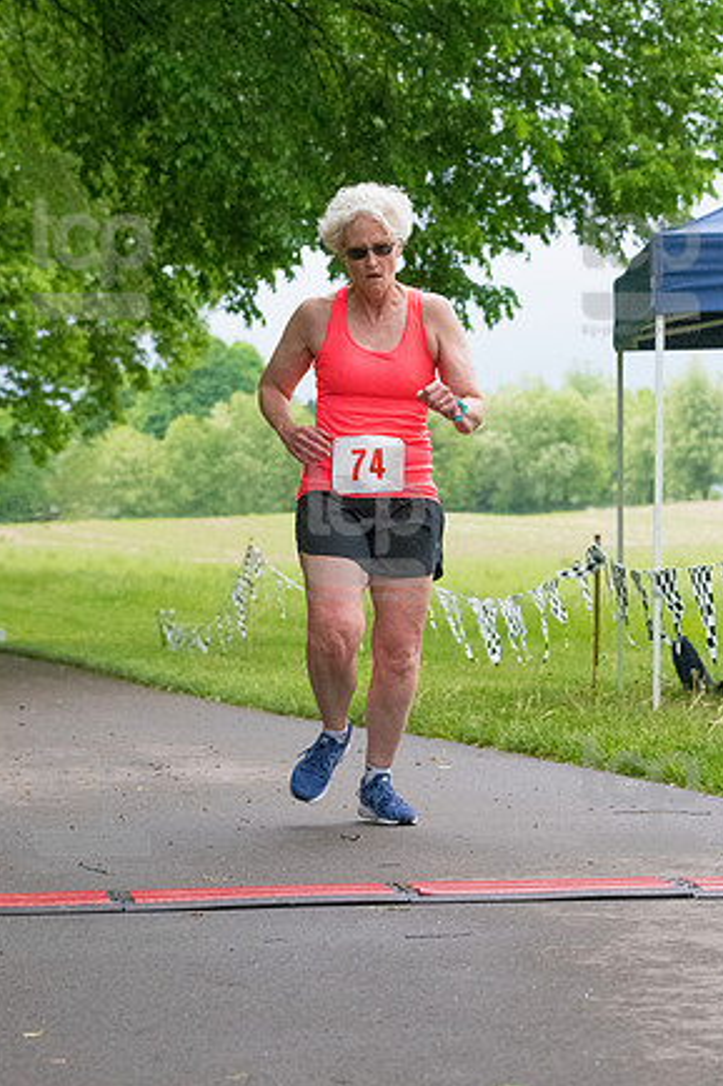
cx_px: 367
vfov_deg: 14.4
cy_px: 533
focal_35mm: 143
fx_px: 4311
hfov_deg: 9.6
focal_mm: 92
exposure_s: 1/1250
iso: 6400
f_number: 5.6
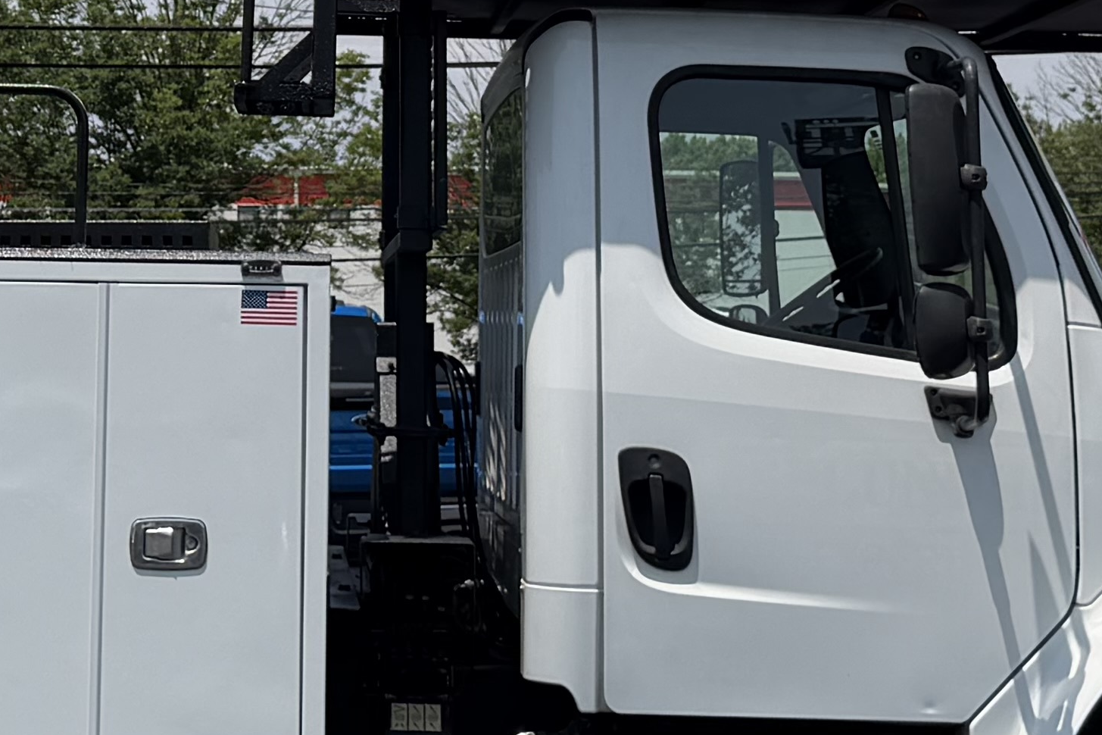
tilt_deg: +10.0
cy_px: -167
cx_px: 264
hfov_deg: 20.6
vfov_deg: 13.5
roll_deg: +0.2
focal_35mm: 98
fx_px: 3000
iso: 80
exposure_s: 1/6711
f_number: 1.78
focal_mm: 6.76
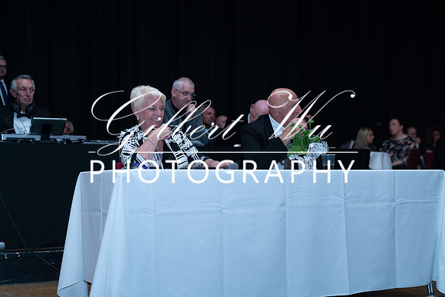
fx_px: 643
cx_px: 222
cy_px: 148
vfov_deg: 26.0
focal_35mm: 52
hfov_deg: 38.2
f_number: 2.8
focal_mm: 52
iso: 200
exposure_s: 1/160
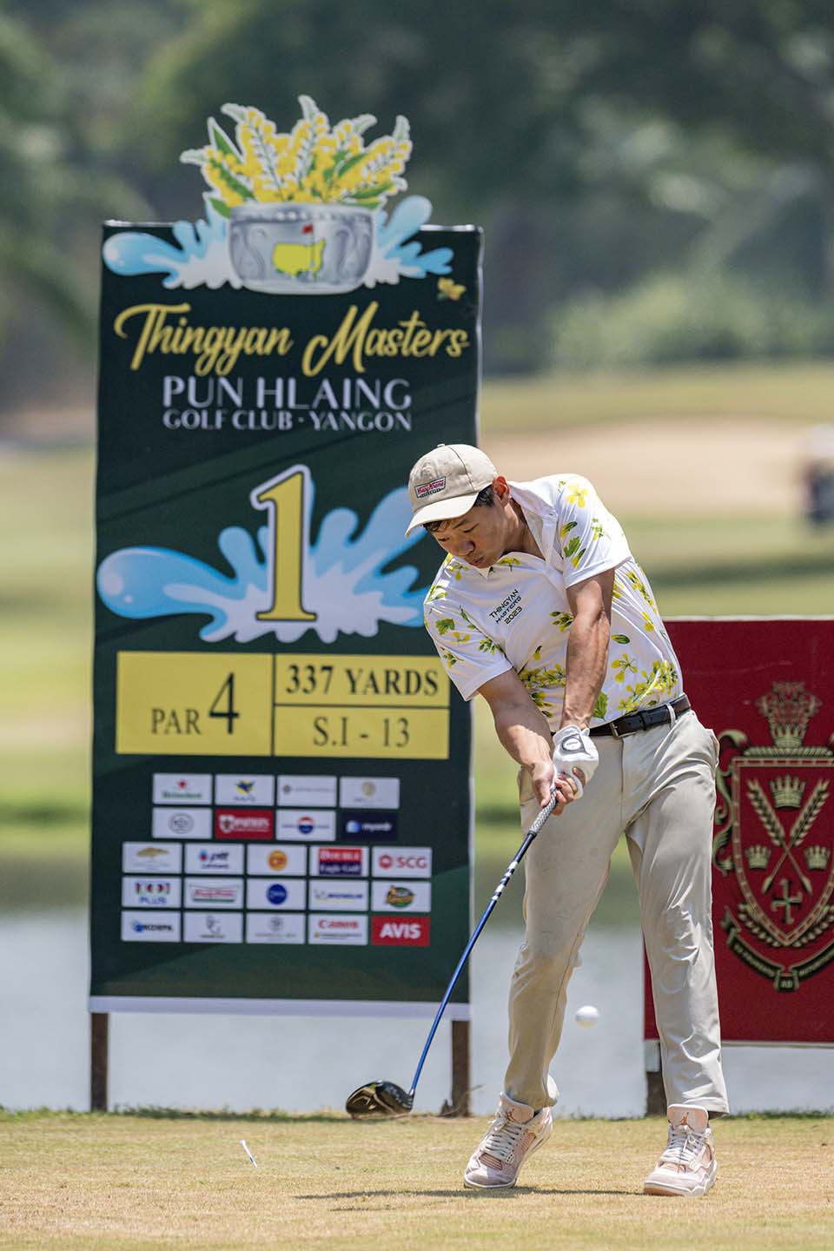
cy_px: 626
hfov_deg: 3.4
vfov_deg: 5.2
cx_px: 417
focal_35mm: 400
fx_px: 13899
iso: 1250
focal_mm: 400
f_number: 5
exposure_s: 1/5000
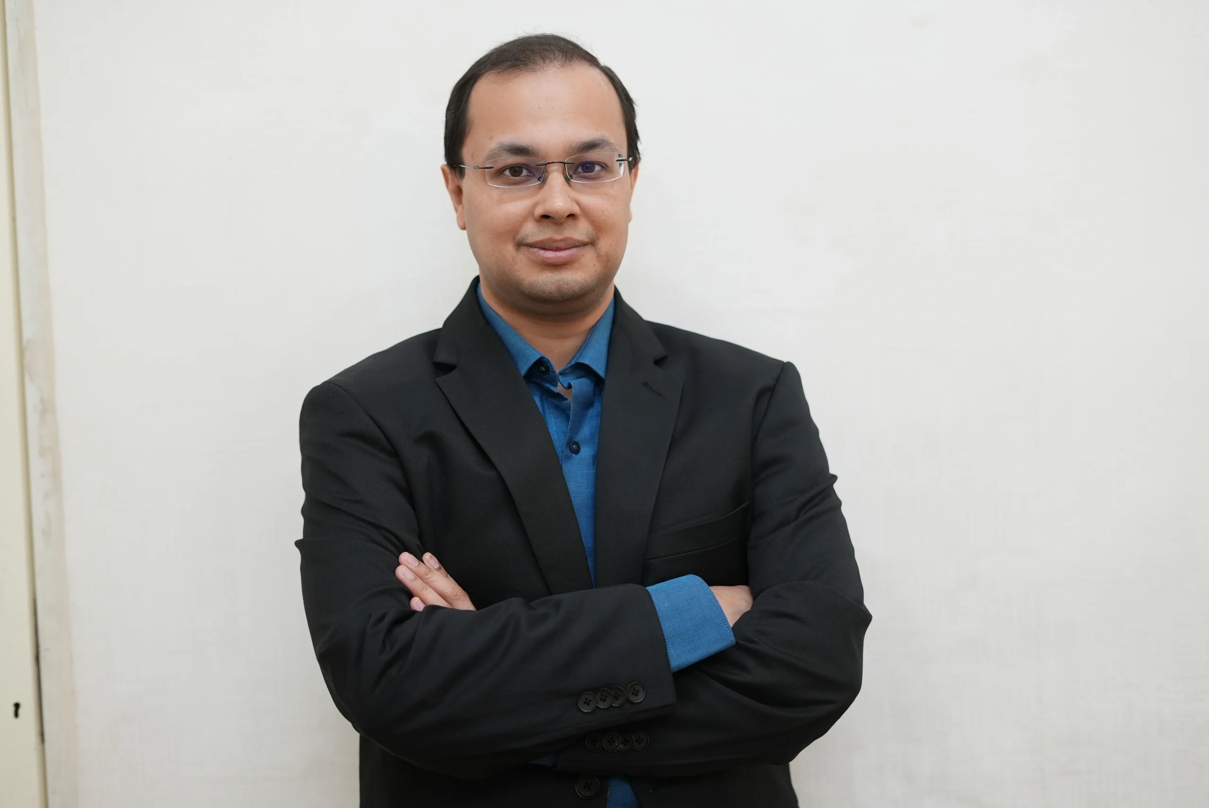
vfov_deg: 27.0
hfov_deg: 39.6
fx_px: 1680
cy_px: 404
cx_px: 604
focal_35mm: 50
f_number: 2.5
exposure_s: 1/125
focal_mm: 50
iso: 500
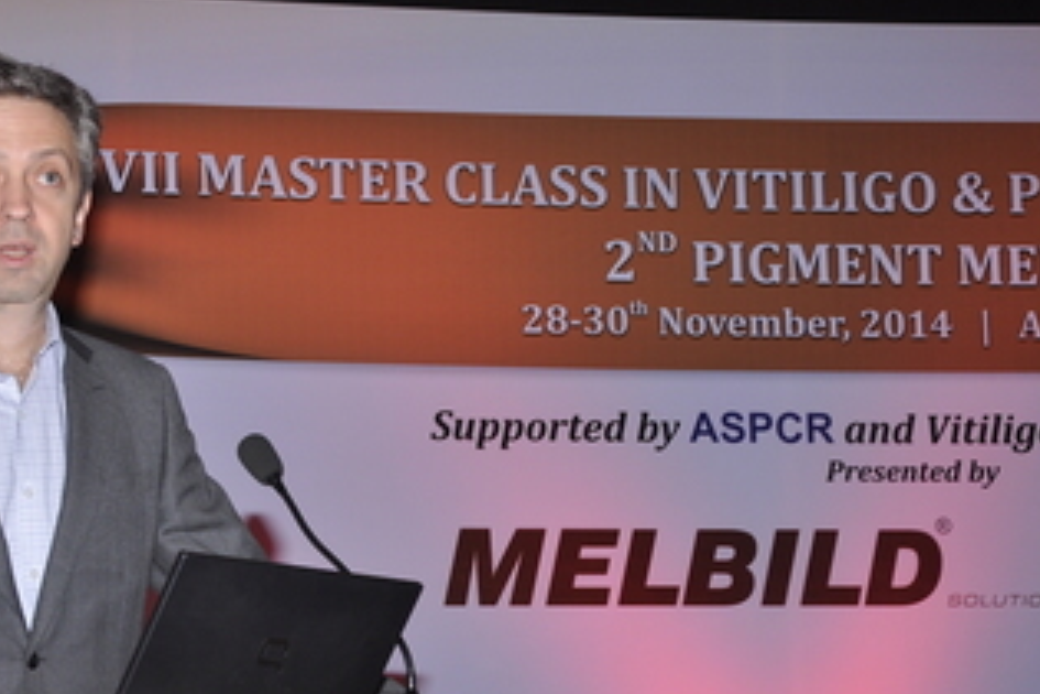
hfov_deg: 19.0
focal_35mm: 107
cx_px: 314
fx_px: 3091
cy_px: 468
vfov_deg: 12.8
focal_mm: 50
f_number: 8
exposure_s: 1/125
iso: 400
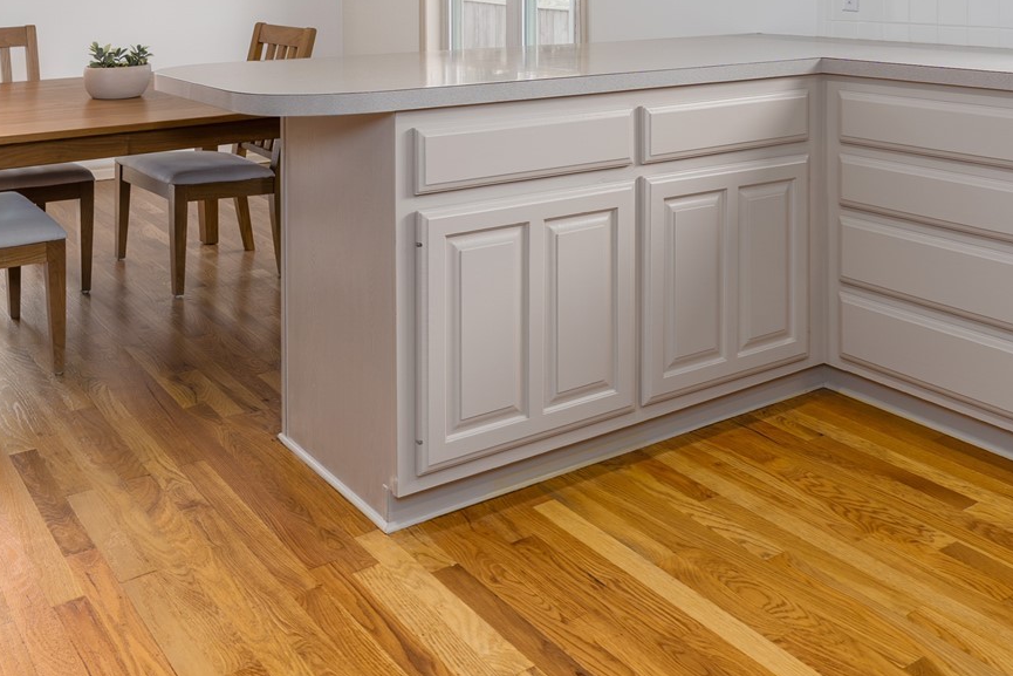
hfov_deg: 47.7
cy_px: -24
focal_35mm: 40
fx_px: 1126
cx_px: 675
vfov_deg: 30.6
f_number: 5.6
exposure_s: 1/200
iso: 100
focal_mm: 17
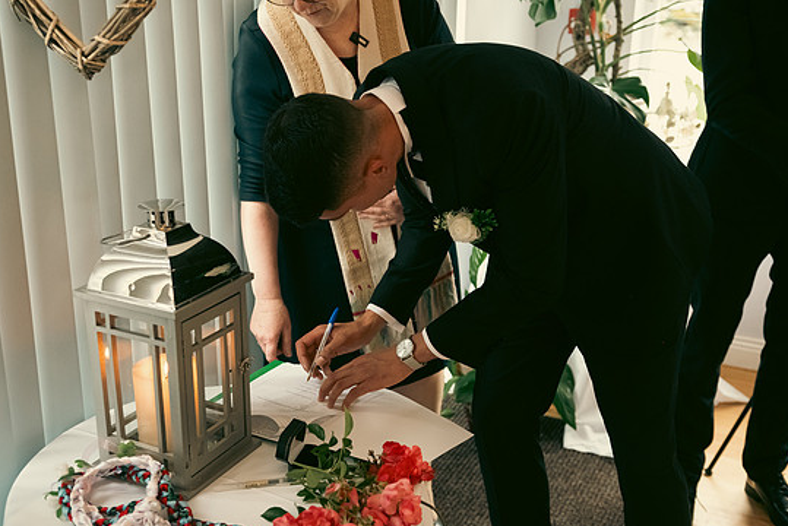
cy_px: 270
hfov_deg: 45.4
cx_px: 384
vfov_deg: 31.2
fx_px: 942
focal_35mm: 43
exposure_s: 1/160
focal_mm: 38
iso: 1600
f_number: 3.5
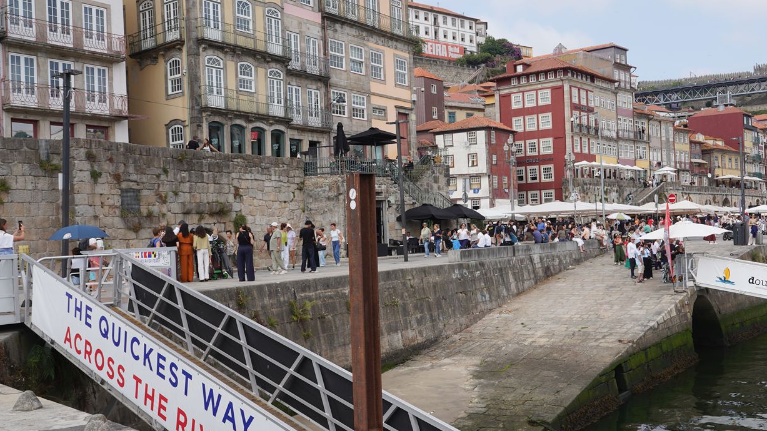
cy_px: 227
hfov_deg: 48.9
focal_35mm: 41
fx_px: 834
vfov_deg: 29.0
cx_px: 478
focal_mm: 24
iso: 100
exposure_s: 1/100
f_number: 13
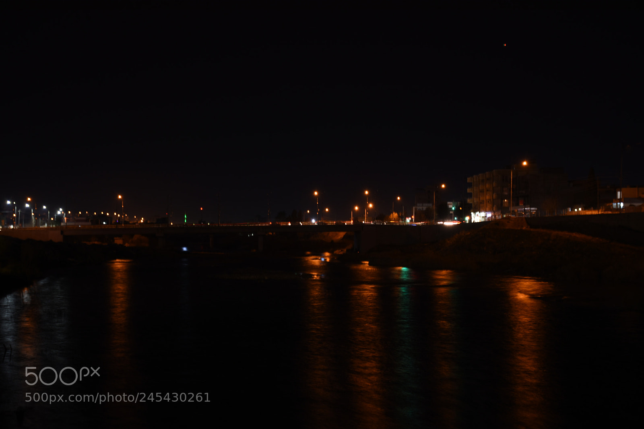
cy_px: 214
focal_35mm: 52
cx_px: 322
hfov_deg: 37.9
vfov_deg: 25.7
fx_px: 939
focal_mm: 35
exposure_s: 2.5
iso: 100
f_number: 4.2
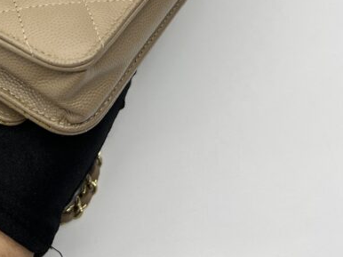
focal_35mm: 69
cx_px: 52
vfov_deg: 20.4
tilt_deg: -46.9
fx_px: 683
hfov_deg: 27.4
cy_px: -20
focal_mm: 5.7
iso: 32
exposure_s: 1/116
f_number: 1.5
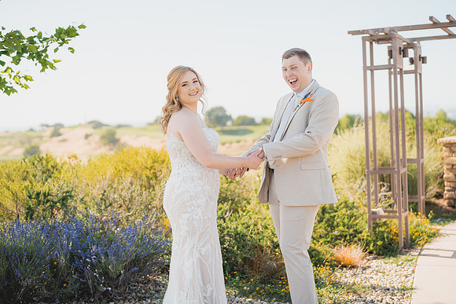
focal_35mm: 50
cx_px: 228
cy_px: 152
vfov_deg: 27.0
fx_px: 633
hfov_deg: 39.6
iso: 125
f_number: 1.8
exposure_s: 1/2000
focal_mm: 50
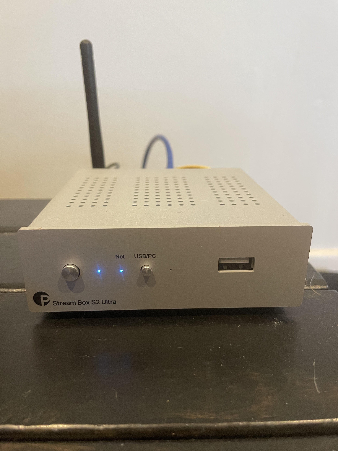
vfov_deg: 65.3
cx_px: 164
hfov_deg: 51.3
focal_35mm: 27
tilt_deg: -21.8
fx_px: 352
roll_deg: -1.0
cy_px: 230
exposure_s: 1/50
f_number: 1.6
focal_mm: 4.2
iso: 250
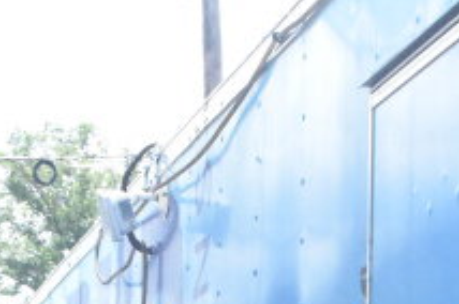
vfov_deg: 7.7
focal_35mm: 167
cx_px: 418
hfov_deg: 12.2
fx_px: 2126
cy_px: 665
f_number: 10
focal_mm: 26
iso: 6400
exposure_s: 1/3200
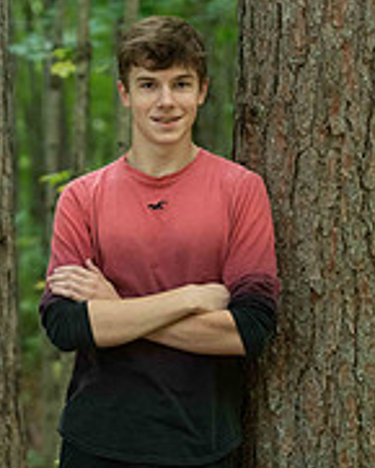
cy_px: 308
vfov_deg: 11.8
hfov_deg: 9.5
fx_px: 2259
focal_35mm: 163
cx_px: 111
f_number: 2.8
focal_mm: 70
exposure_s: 1/200
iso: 800
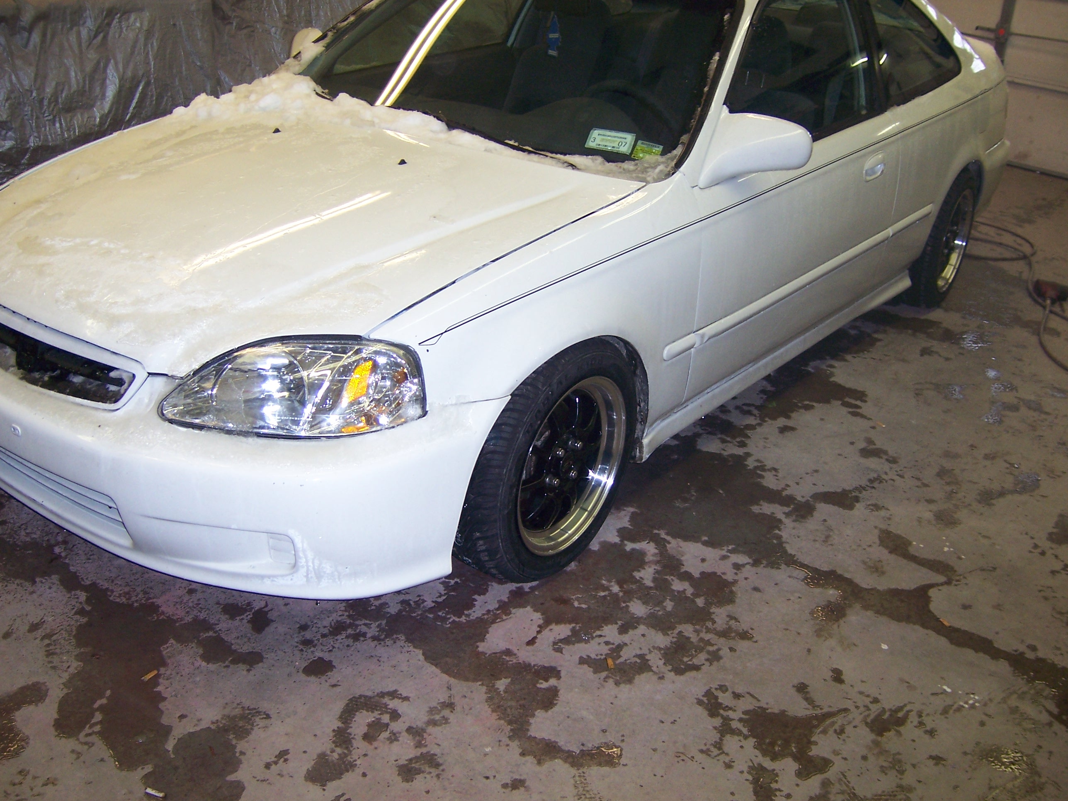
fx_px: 1111
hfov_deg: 51.4
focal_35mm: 36
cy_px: 400
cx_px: 534
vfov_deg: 39.7
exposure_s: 1/60
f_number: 2.8
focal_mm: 6.2
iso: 125
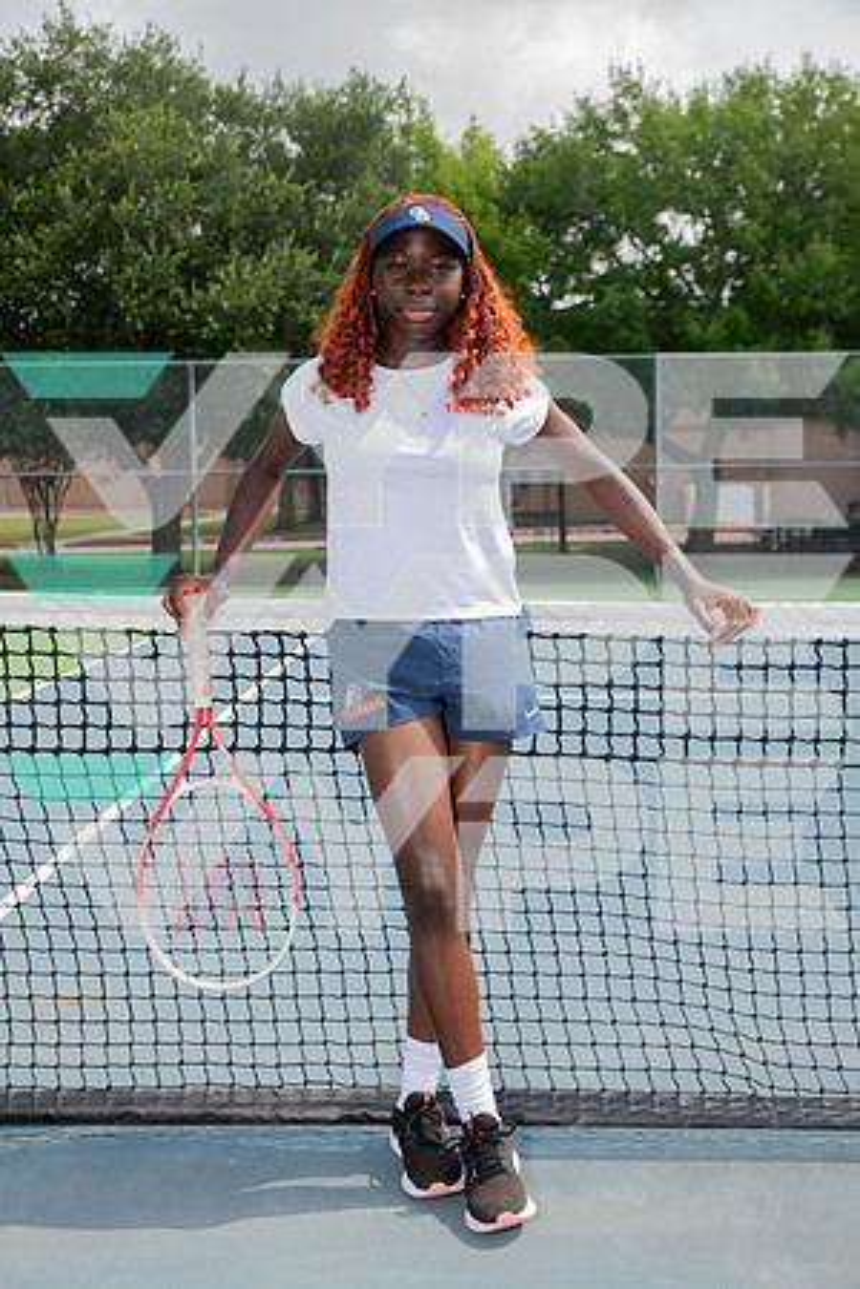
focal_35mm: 46
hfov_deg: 29.2
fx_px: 1648
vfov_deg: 42.7
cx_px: 430
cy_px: 644
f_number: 5.6
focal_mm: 46
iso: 100
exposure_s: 1/400
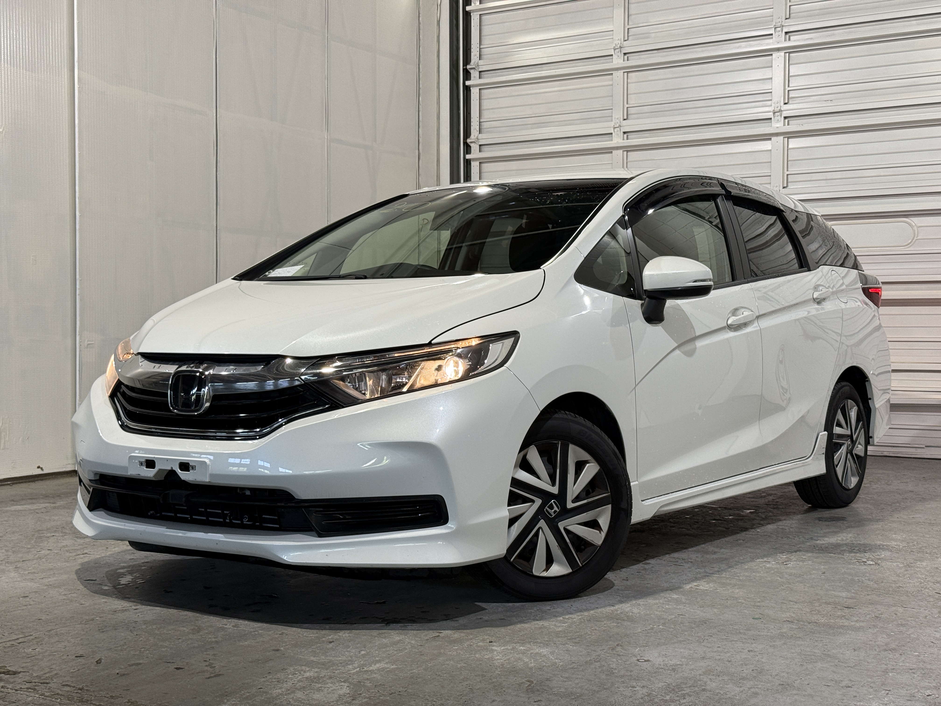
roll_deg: -0.3
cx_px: 470
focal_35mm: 48
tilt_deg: -1.1
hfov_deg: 39.7
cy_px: 353
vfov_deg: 30.3
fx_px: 1305
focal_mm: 6.76
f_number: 1.78
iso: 64
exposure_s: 1/60
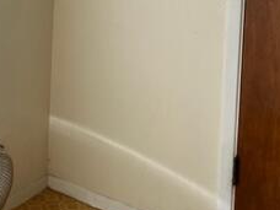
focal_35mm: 73
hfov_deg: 26.3
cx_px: 70
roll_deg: -2.2
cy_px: -69
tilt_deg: -3.2
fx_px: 590
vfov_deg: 18.6
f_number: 1.5
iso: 64
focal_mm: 5.7
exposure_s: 1/120
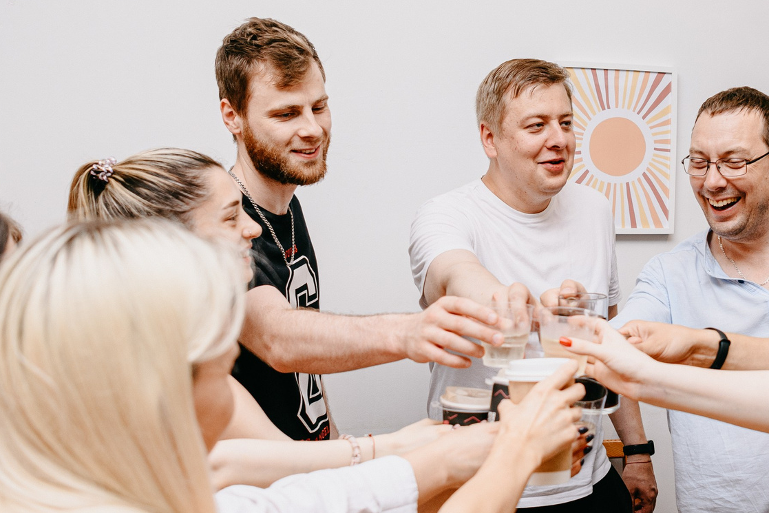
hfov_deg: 35.3
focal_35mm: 55
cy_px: 334
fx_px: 1175
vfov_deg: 24.5
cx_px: 591
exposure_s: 1/160
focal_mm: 24
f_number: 3.2
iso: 125
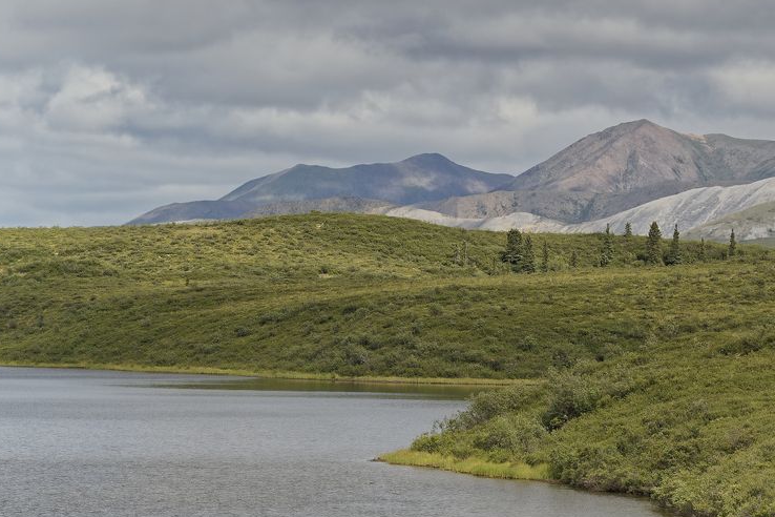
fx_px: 5468
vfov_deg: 5.4
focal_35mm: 254
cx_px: 642
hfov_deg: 8.1
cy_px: 379
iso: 250
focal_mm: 150
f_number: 5.6
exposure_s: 1/250
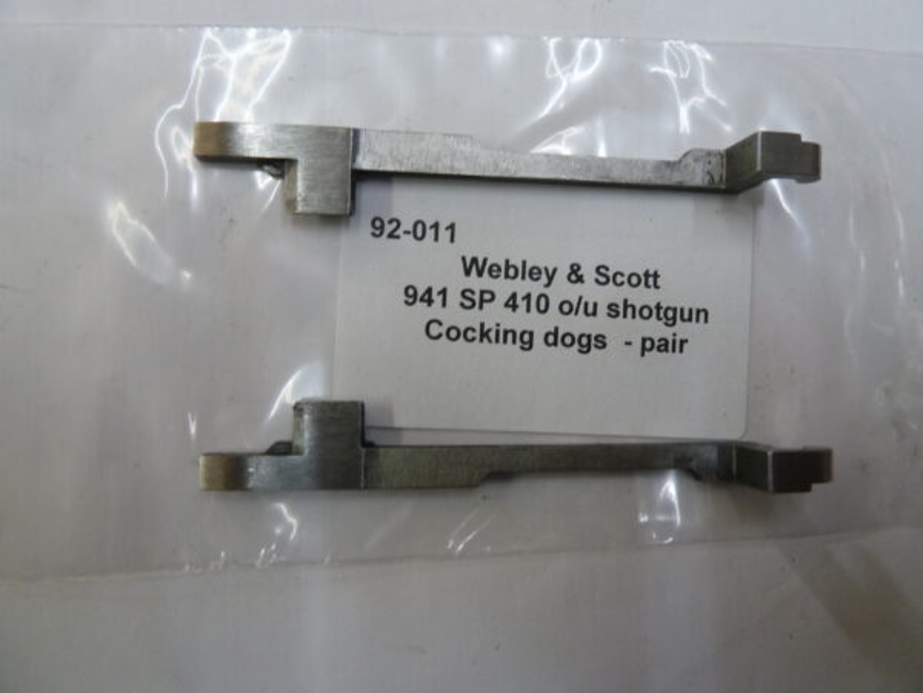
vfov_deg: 54.9
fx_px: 667
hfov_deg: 69.4
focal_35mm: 25
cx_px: 462
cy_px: 346
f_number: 3.3
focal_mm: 4.1
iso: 200
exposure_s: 1/30
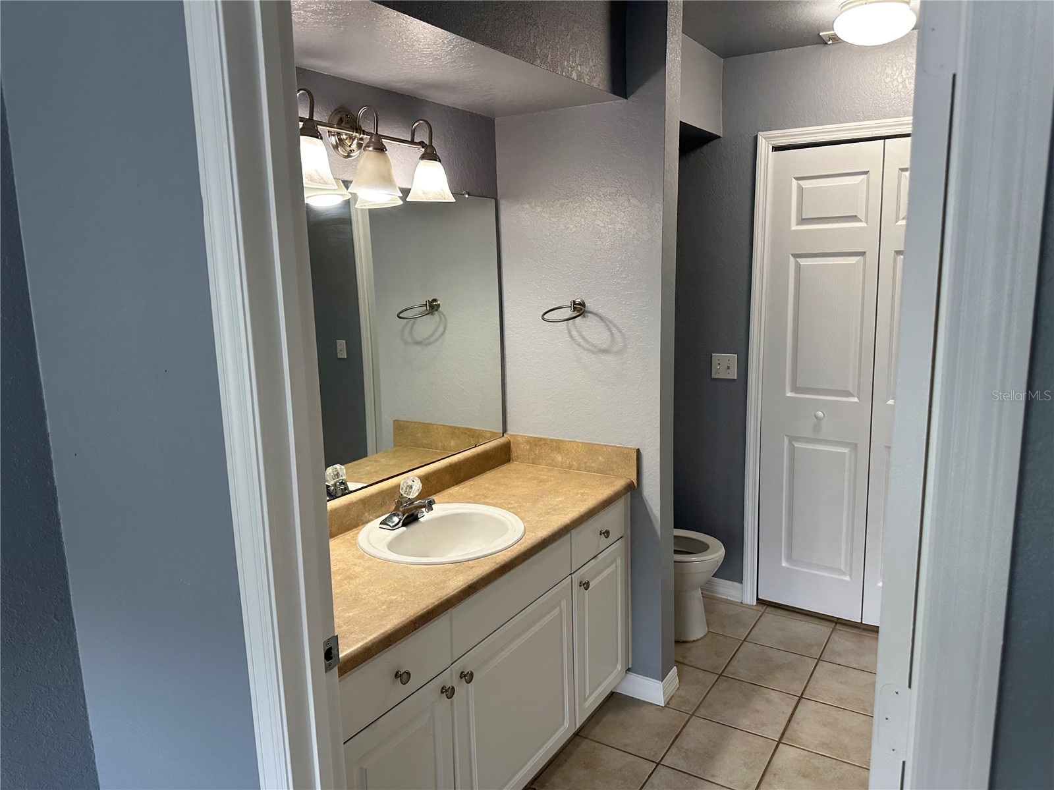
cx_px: 527
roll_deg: +0.4
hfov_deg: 71.6
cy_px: 395
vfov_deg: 56.8
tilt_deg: -10.3
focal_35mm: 24
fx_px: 731
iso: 160
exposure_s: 1/120
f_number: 1.78
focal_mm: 6.86
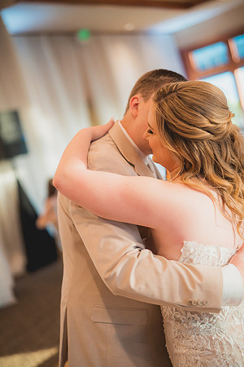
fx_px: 508
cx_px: 122
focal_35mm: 50
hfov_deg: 27.0
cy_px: 184
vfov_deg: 39.6
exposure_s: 1/800
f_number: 1.4
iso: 1250
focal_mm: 50
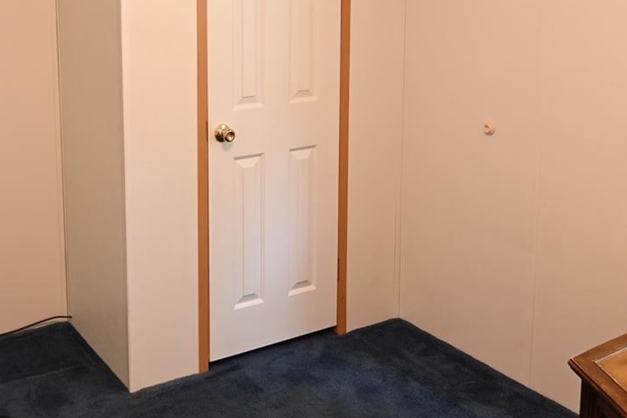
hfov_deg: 41.0
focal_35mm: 47
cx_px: 203
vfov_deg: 27.7
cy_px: 70
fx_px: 826
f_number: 4
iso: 100
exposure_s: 1/4
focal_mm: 16.5
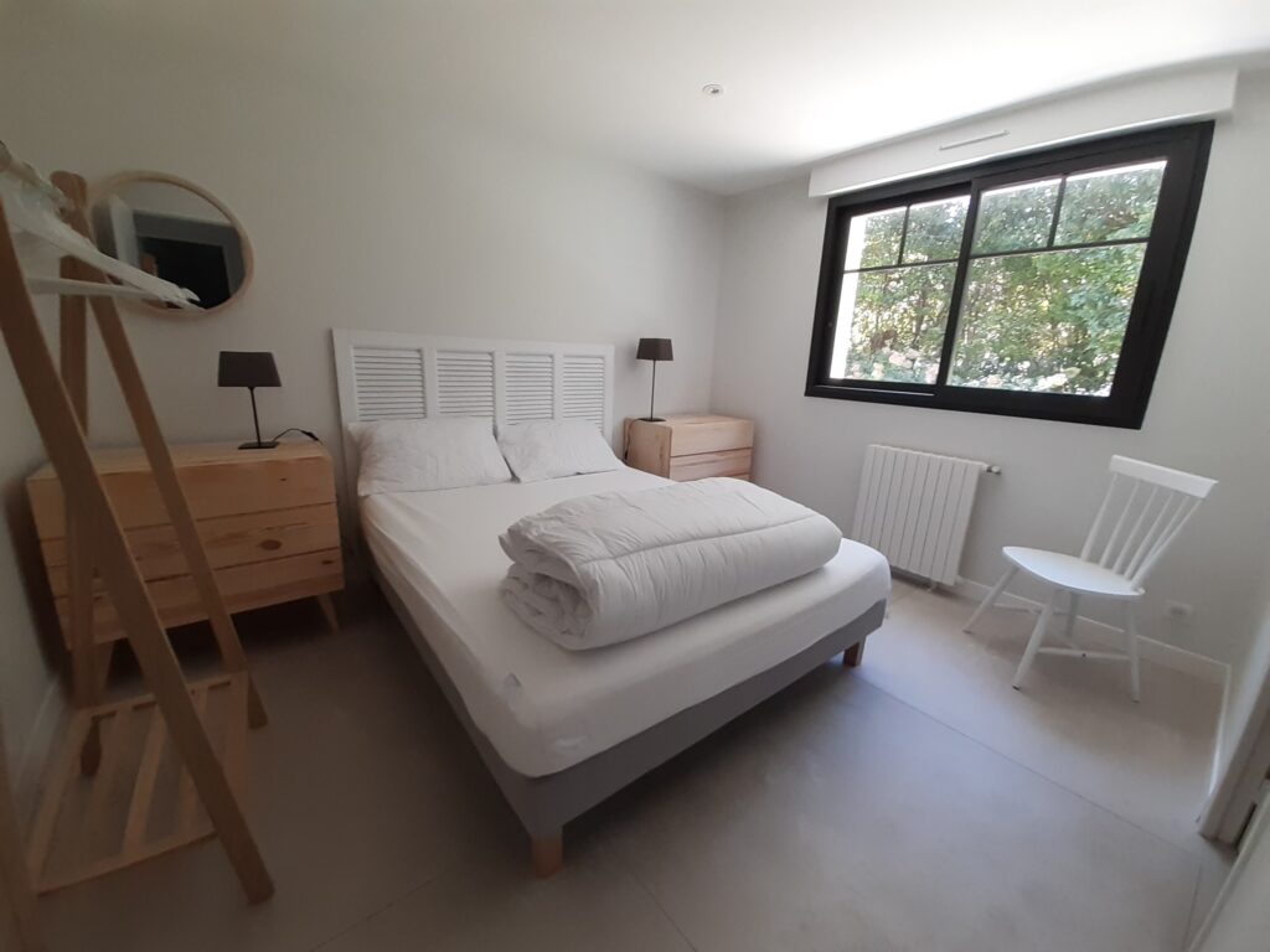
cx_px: 635
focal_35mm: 13
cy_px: 476
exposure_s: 1/50
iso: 100
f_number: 2.2
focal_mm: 1.13
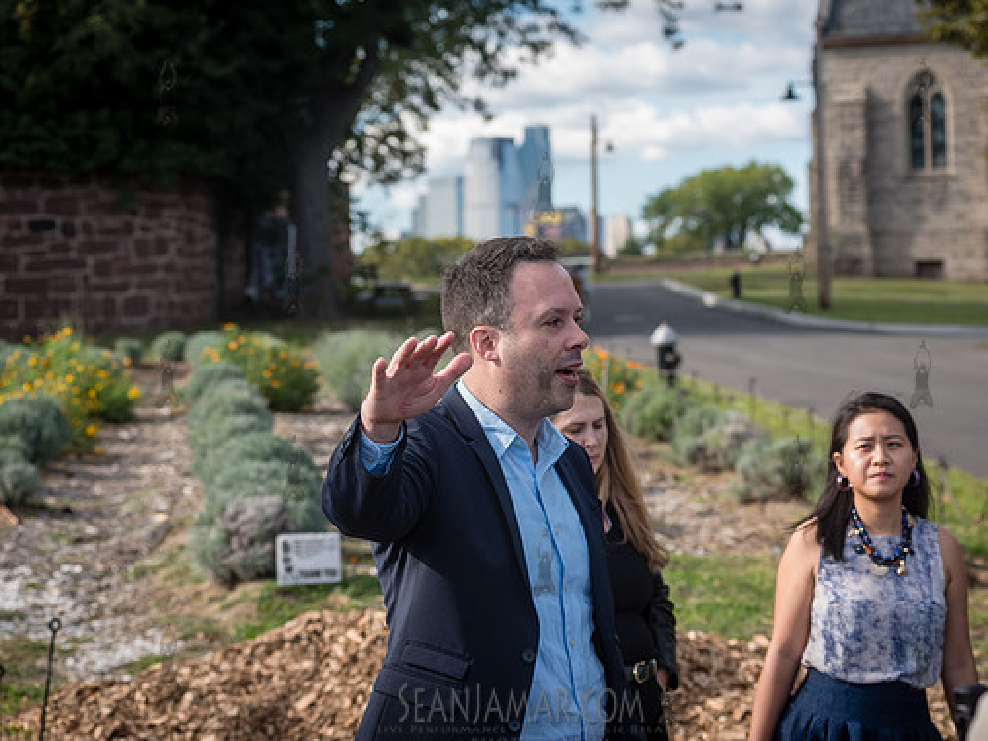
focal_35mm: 88
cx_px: 544
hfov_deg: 22.3
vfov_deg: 16.8
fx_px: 2511
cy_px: 373
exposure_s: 1/640
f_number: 5
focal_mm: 80
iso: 250
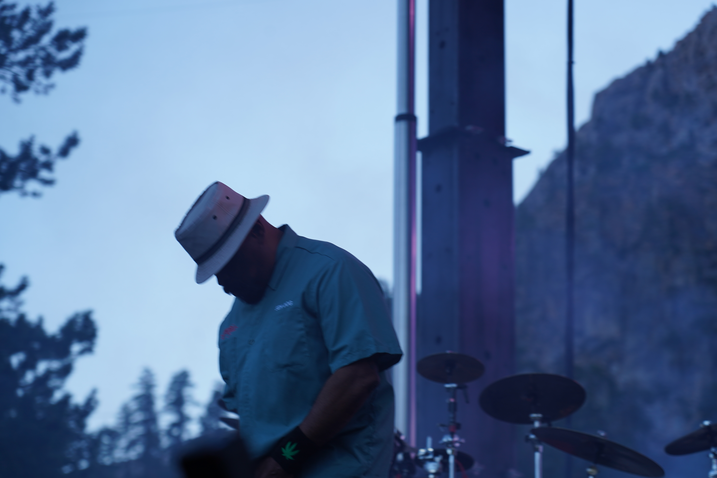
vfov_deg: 13.0
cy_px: 239
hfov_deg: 19.5
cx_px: 358
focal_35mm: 105
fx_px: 2091
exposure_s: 1/160
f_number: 4.5
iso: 100
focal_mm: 105
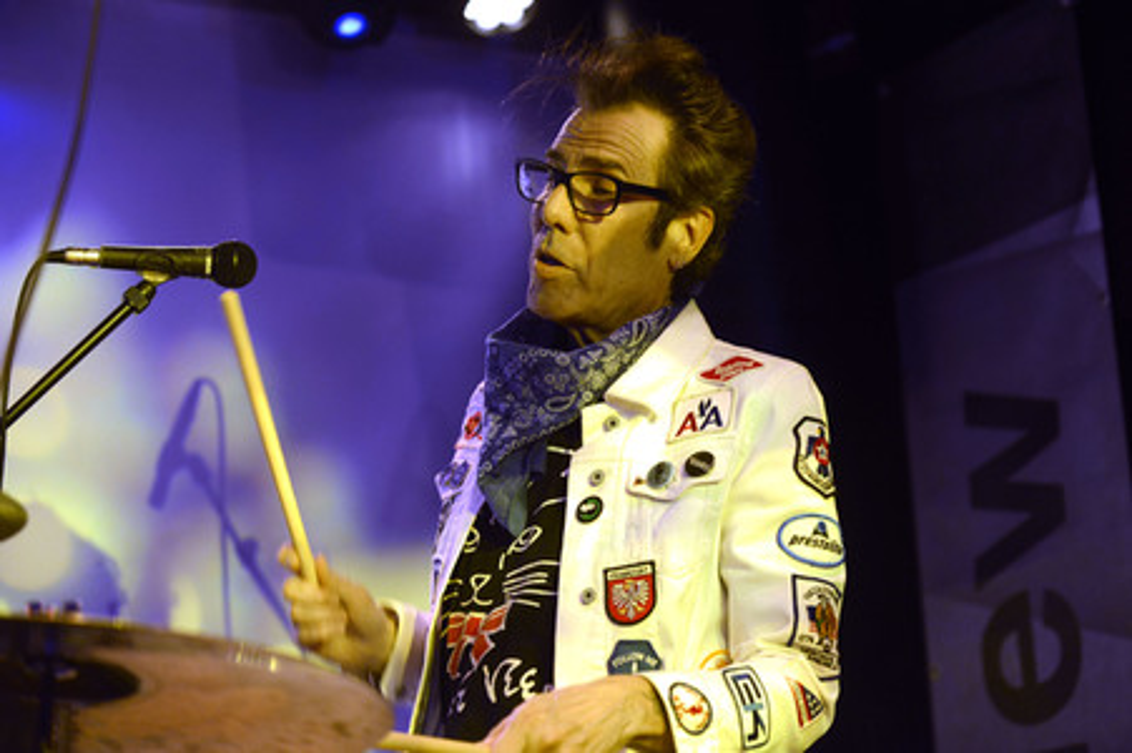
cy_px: 376
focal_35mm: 70
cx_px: 566
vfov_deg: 19.4
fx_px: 2199
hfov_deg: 28.9
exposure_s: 1/160
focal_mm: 70
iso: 2000
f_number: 2.8
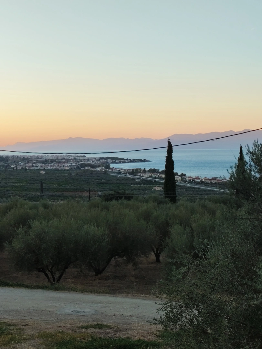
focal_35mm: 63
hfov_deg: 23.3
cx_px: 131
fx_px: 635
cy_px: 174
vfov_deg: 30.7
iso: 50
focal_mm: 4.71
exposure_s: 1/156
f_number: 1.79
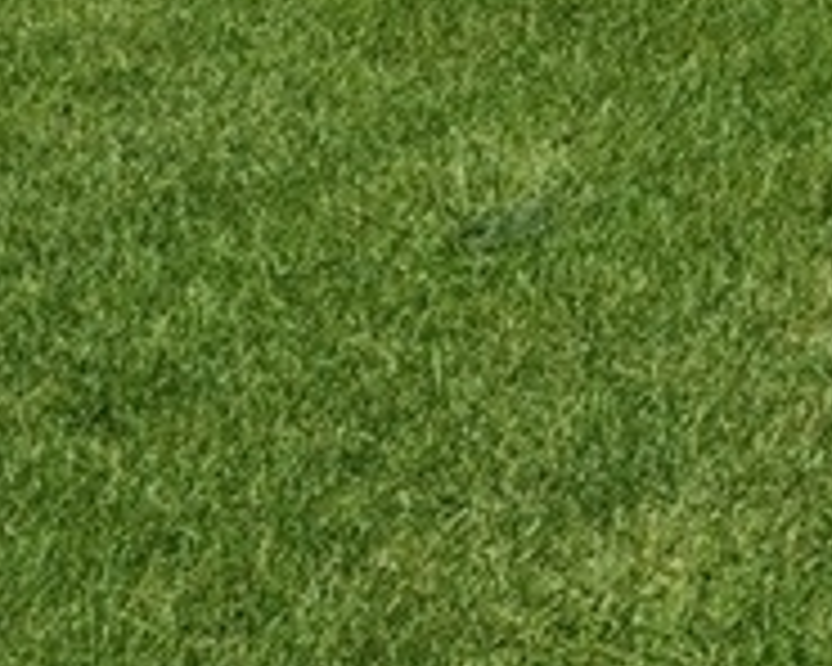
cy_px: -1440
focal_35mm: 115
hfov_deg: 8.9
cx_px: 3103
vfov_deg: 9.7
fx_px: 2832
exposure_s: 1/60
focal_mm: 14
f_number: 11
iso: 100
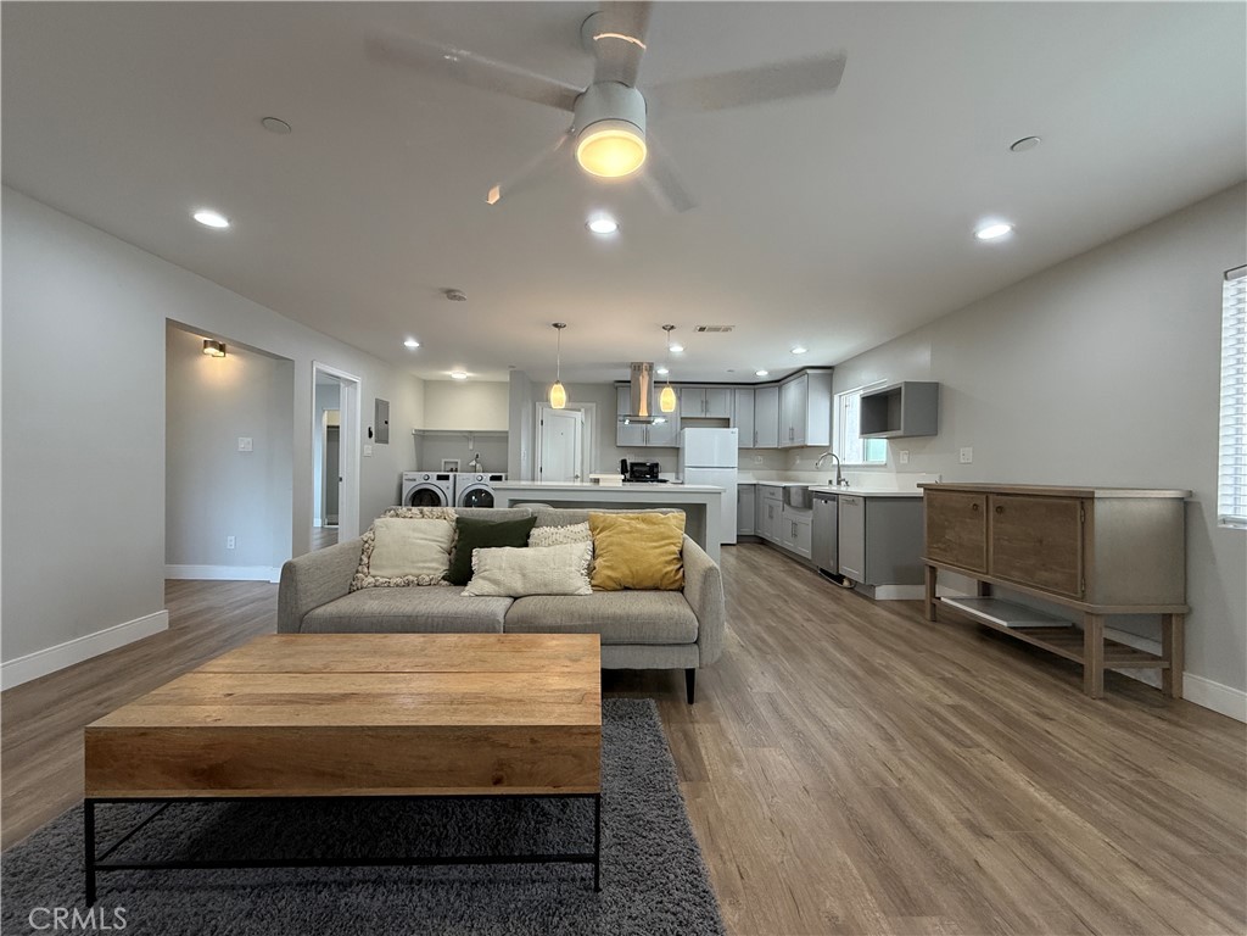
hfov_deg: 102.1
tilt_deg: -0.4
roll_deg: -1.2
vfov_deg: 85.7
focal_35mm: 14
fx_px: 504
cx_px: 624
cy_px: 468
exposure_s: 1/120
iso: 200
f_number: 2.2
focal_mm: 2.22
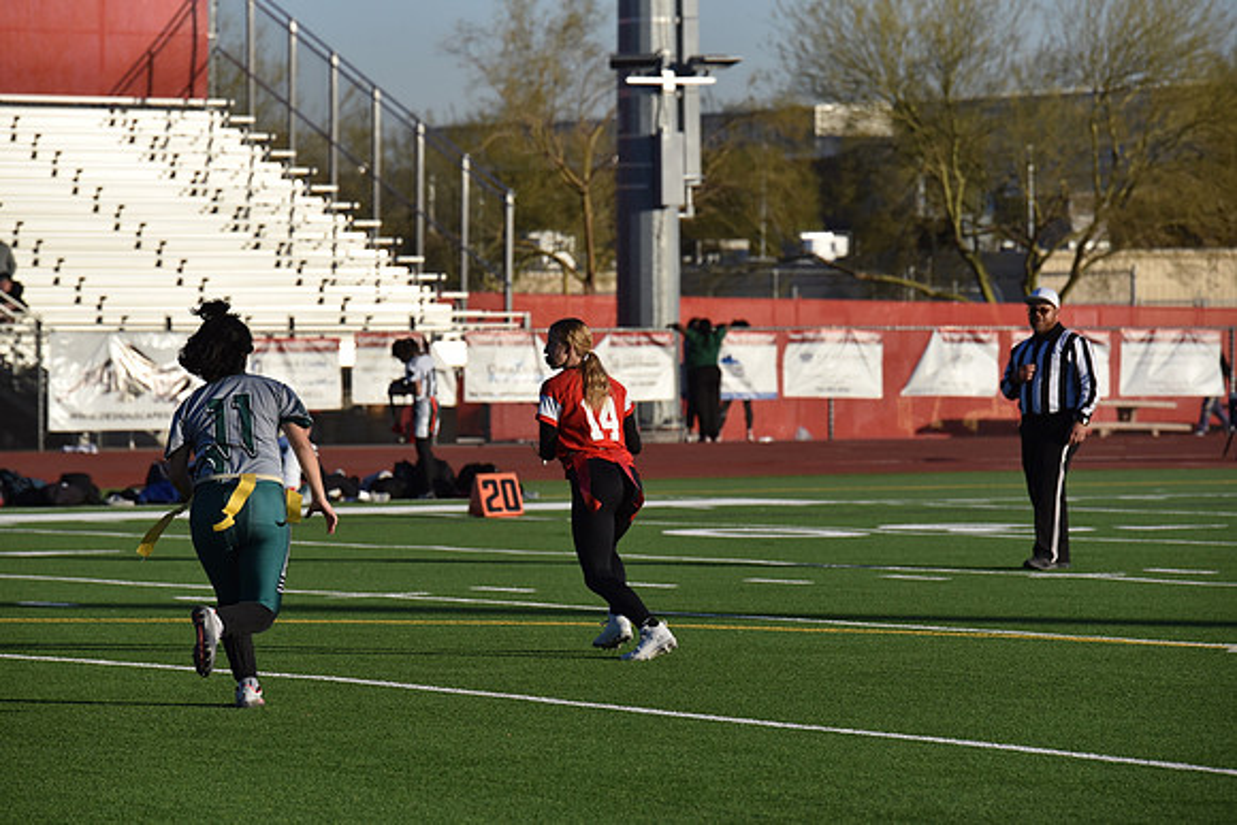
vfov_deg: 6.9
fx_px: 6874
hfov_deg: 10.3
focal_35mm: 200
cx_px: 618
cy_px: 412
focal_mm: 200
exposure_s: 1/4000
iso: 640
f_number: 5.6
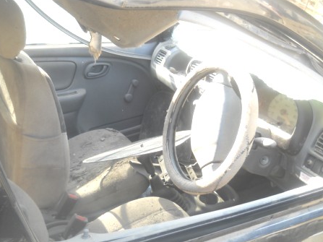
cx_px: 163
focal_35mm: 44
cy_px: 115
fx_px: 410
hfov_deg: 43.0
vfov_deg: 32.9
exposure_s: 1/80
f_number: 3.1
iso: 80
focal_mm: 6.72
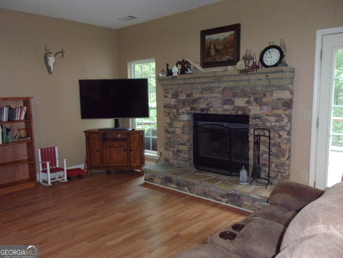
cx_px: 172
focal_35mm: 28
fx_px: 277
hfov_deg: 63.4
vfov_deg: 49.7
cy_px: 129
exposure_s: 1/34
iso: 800
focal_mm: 5.1
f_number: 3.9
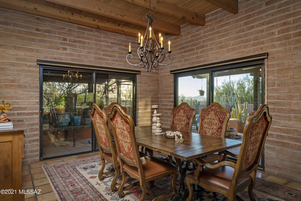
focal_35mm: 22
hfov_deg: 78.6
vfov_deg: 57.2
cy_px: 100
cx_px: 150
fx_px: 184
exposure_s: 1/50
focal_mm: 22
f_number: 7.1
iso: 200
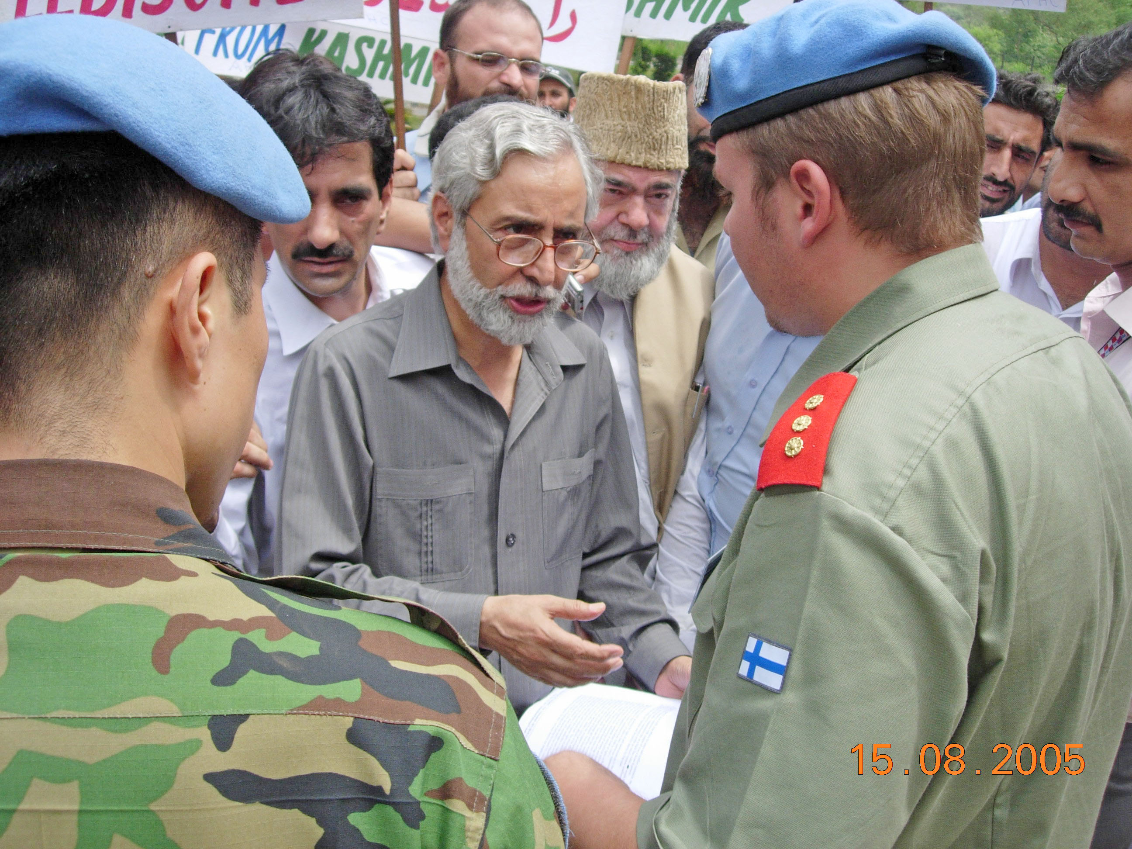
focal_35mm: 38
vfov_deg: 37.7
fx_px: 1243
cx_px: 566
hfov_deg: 49.0
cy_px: 424
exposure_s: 1/861
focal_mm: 7.8
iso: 64
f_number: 2.8
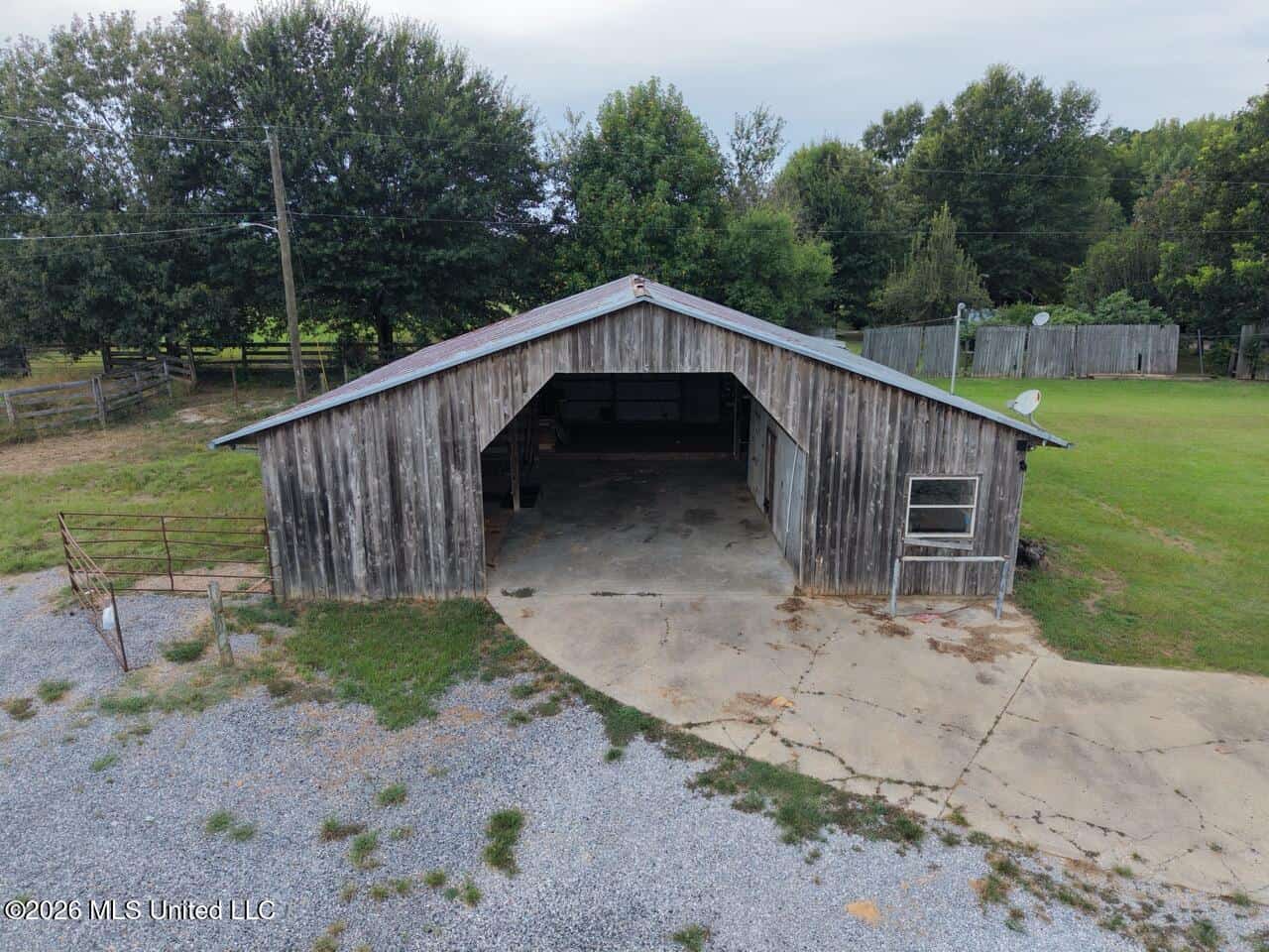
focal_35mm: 24
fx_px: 880
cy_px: 476
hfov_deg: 71.6
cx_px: 634
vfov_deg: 56.8
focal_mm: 8.67
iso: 100
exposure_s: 1/350
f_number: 1.8
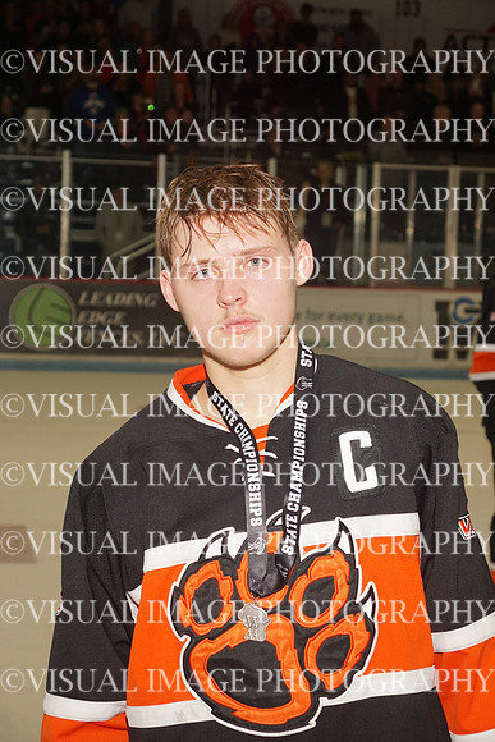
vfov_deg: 22.6
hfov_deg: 15.2
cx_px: 248
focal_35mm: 90
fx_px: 1855
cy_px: 371
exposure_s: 1/100
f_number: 8
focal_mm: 60
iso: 640
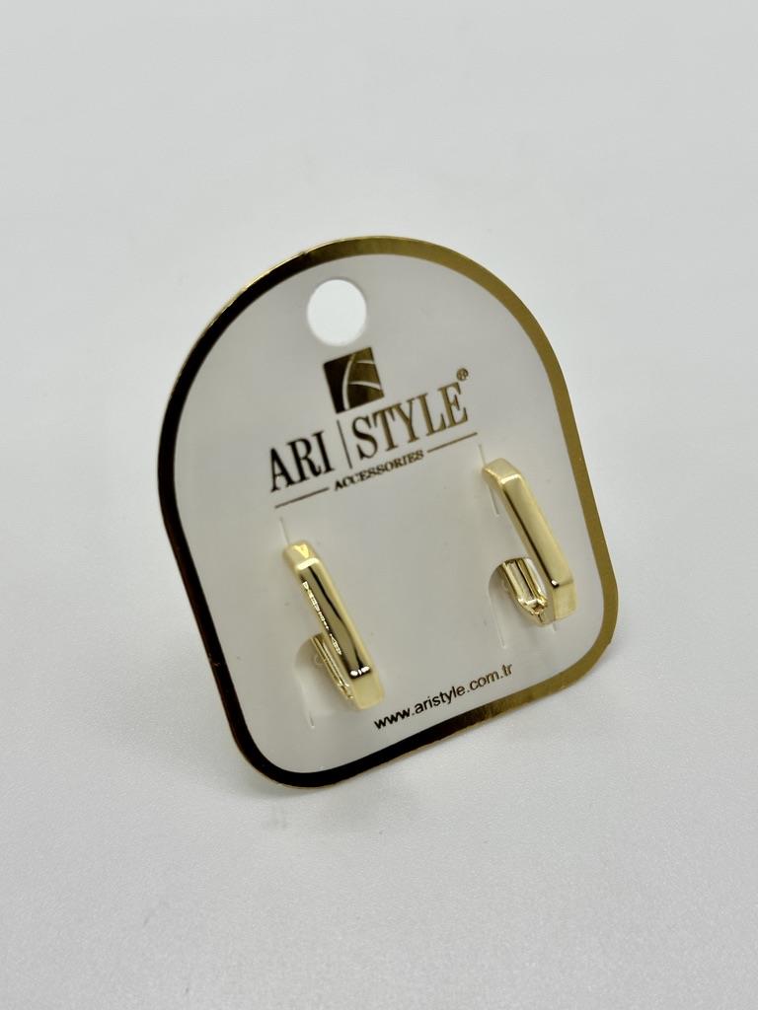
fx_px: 1401
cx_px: 379
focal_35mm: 48
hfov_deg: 30.3
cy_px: 505
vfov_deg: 39.7
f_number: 1.78
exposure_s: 1/219
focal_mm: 6.86
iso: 50
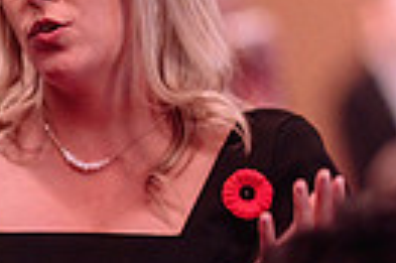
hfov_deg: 4.4
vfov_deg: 2.9
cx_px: 9
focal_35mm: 466
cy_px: 165
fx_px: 5120
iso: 2500
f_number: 1.4
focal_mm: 105
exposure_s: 1/160
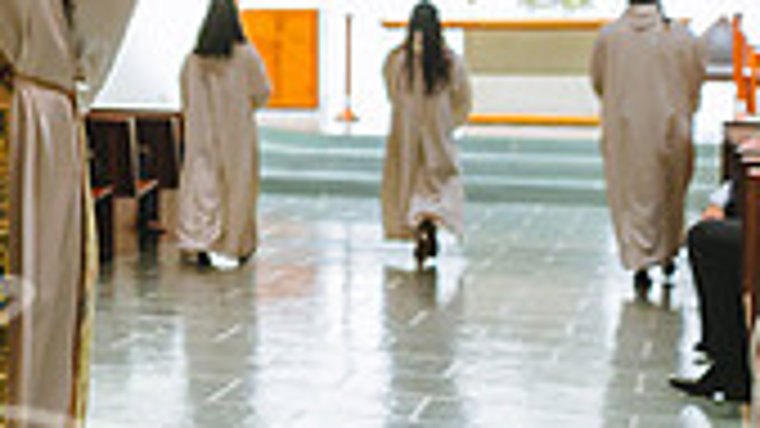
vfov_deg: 13.9
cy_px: 23
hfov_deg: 22.2
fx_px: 1733
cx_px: -225
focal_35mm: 86
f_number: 2.8
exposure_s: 1/160
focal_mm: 24
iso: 5000
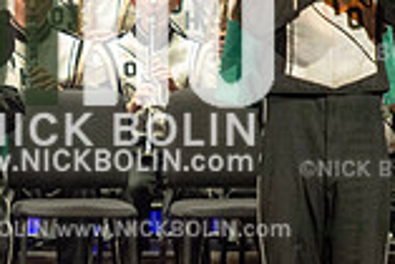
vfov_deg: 1.6
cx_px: 96
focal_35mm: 885
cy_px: 53
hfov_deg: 2.3
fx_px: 9719
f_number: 5.6
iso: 8000
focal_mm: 240
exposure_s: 1/200
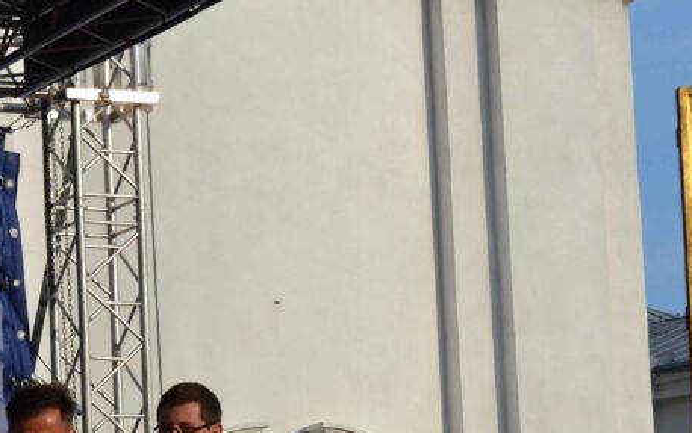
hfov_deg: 11.8
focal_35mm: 178
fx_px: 3358
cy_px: 431
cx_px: 285
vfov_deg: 7.3
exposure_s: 1/250
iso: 100
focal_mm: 52
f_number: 8
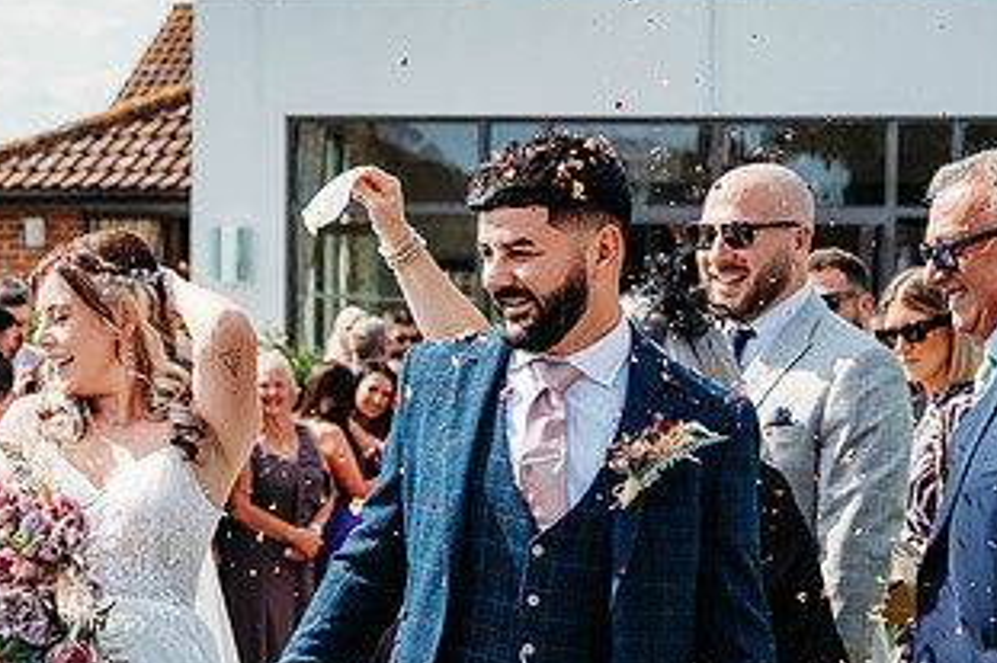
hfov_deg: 18.6
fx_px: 3045
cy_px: 474
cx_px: 420
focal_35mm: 110
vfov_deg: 12.4
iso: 220
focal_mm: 59
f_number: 5
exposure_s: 1/800
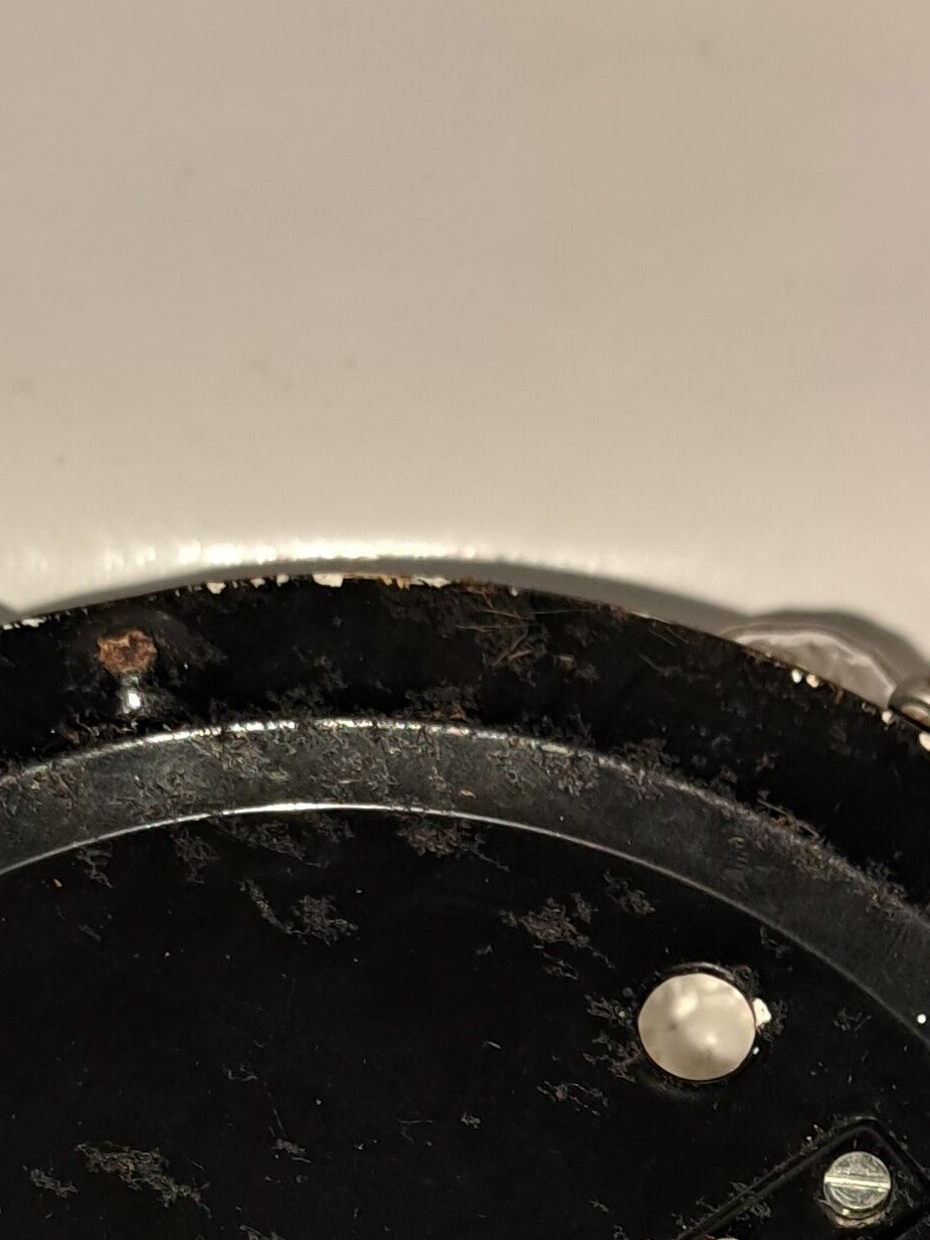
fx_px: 3189
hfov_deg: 16.5
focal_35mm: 89
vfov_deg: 20.6
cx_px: 297
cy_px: 1483
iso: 80
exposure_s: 1/50
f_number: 1.8
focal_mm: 5.23
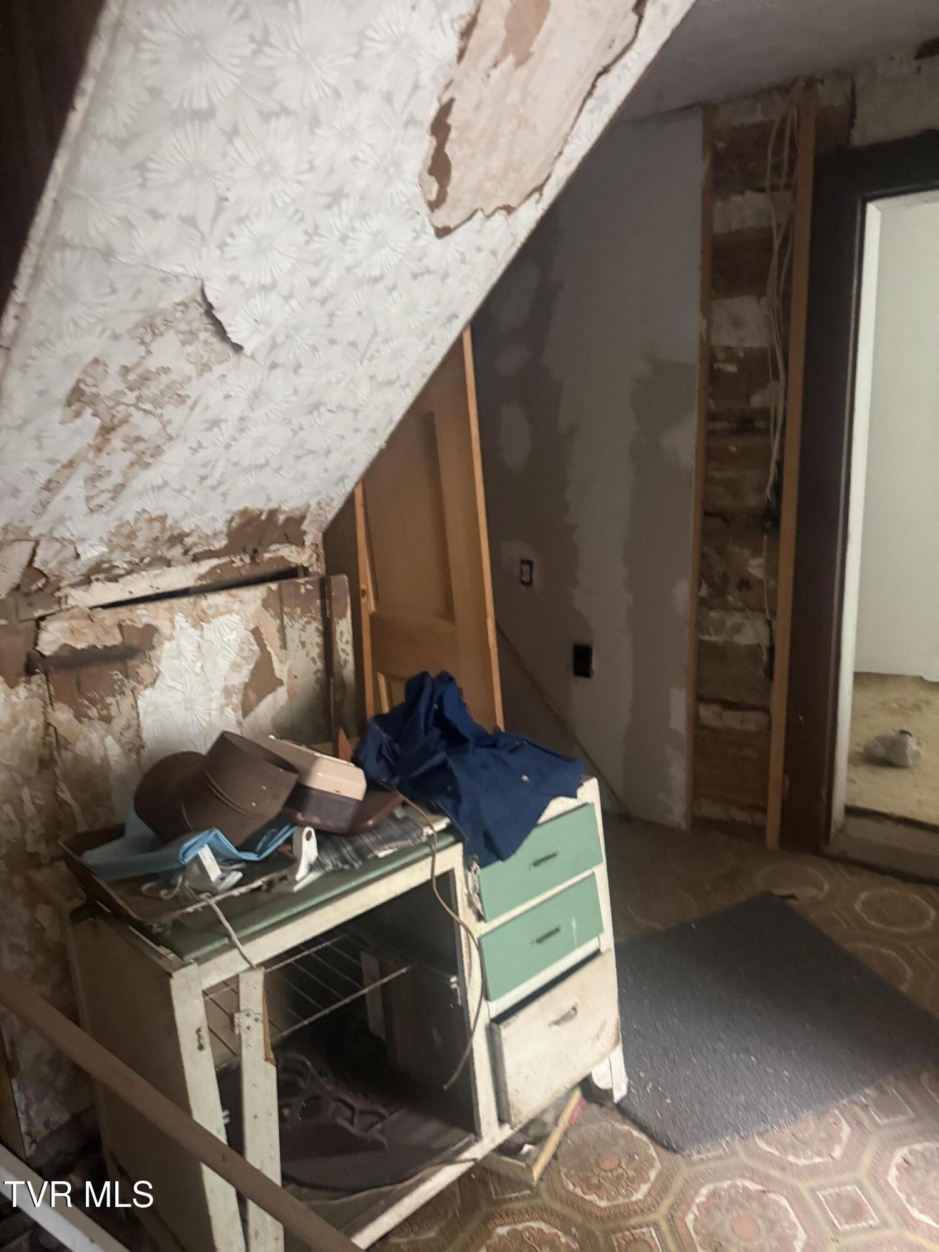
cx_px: 470
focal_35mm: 24
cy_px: 626
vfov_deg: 71.6
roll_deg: +2.6
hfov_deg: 56.8
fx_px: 868
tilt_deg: -12.9
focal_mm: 6.76
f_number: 1.78
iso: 1000
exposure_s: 1/35
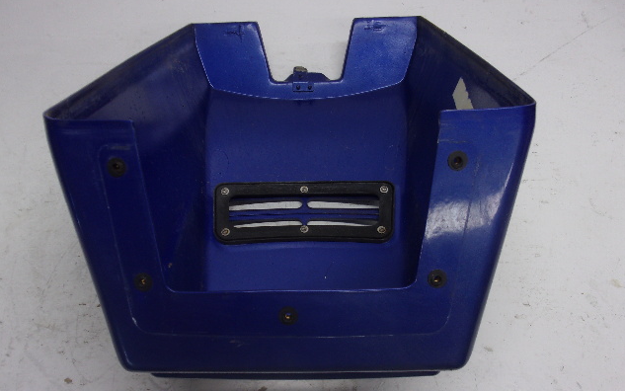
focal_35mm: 30
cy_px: 209
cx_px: 314
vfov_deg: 41.8
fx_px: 511
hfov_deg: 62.9
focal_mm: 5.1
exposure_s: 1/34
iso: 99
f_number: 3.9
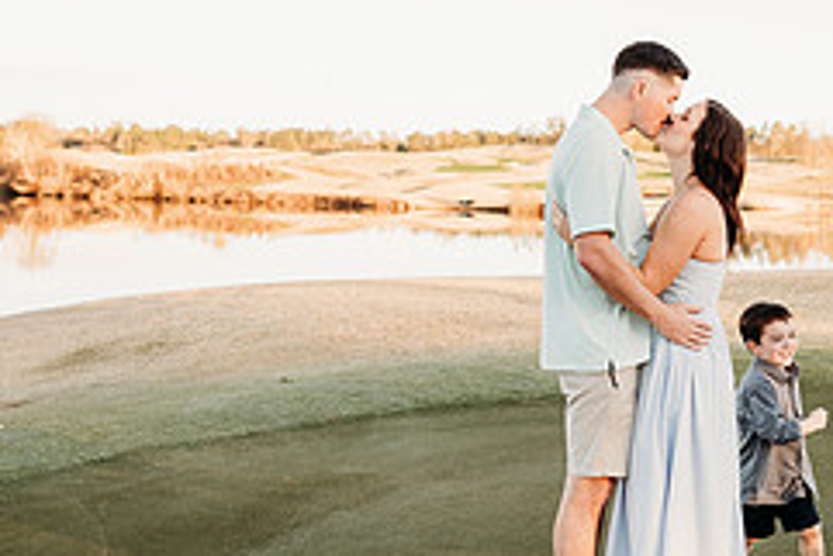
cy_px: 232
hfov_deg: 31.5
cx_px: 671
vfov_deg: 21.9
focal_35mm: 62
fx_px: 1435
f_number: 2.5
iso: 160
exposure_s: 1/640
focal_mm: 24
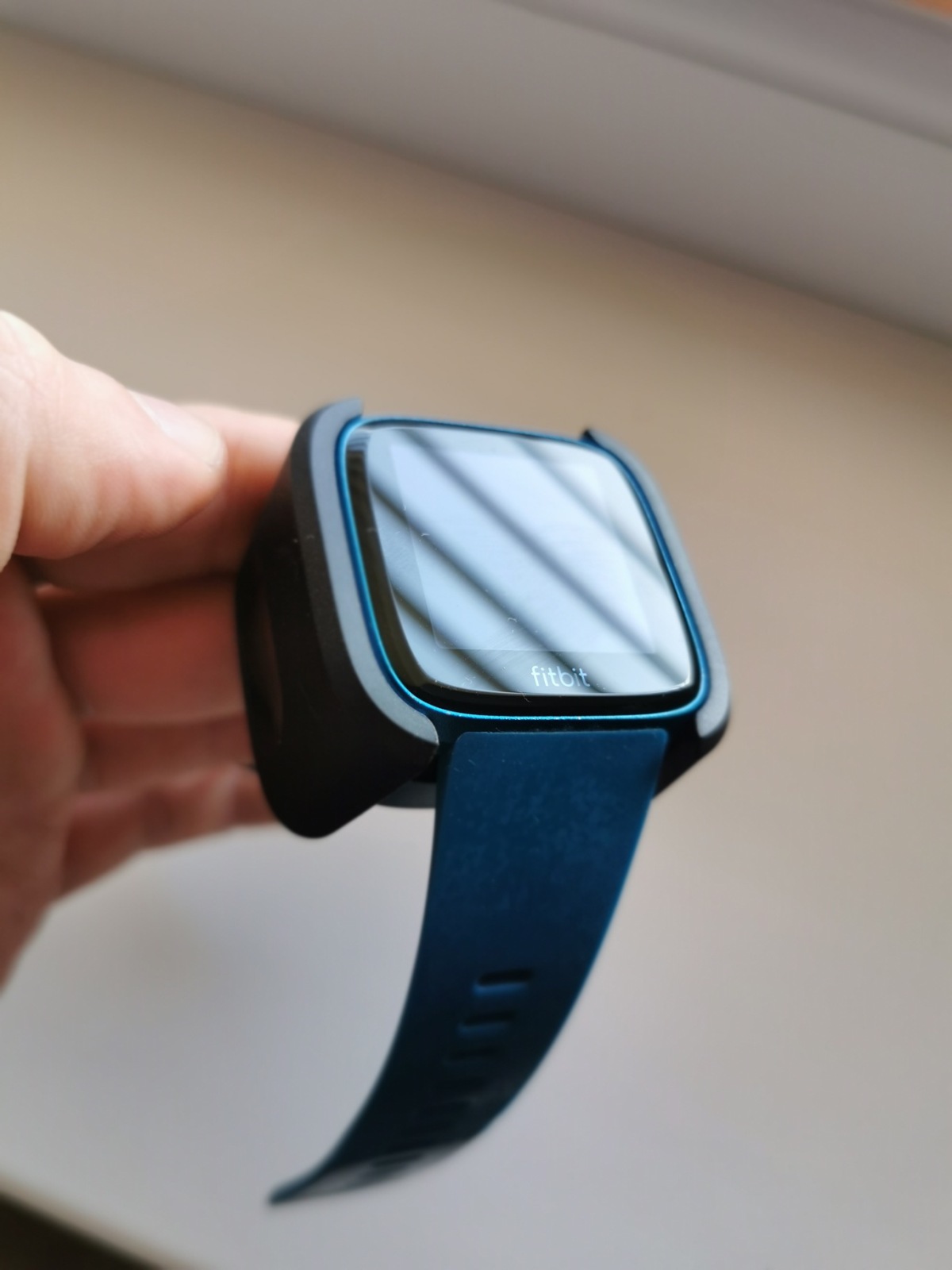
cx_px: 476
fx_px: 990
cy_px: 635
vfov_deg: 65.3
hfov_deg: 51.4
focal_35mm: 27
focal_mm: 5.56
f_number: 4
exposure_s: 1/100
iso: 50
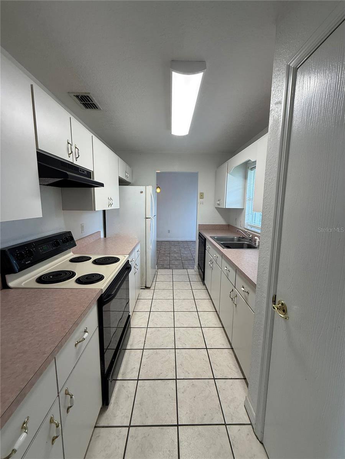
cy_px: 230
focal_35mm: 14
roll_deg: -1.4
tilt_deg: -7.1
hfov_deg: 85.7
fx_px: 186
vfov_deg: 102.1
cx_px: 172
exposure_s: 1/120
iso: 125
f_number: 2.2
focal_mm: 2.22
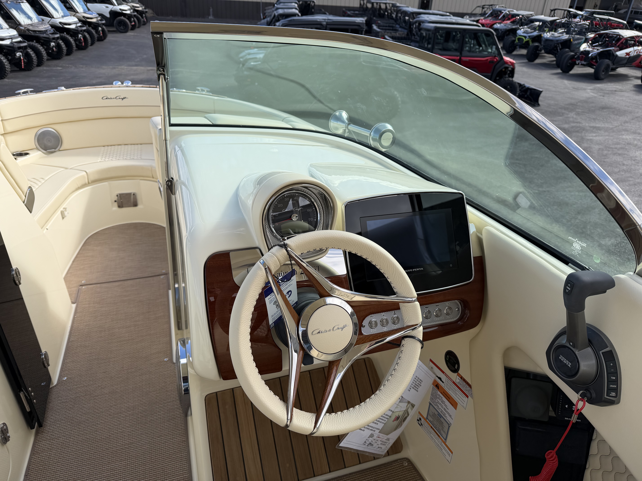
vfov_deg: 56.8
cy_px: 240
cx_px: 321
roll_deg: -2.6
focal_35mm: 24
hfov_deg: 71.6
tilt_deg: -29.9
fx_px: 445
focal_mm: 6.76
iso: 80
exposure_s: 1/2000
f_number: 1.78
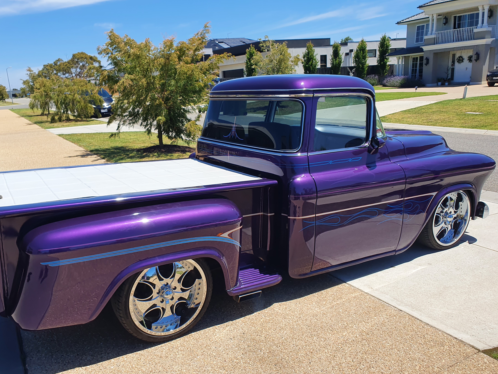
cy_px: 194
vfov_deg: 48.2
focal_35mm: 29
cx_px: 221
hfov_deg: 61.5
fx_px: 417
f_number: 2.4
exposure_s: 1/1612
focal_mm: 4.32
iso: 50
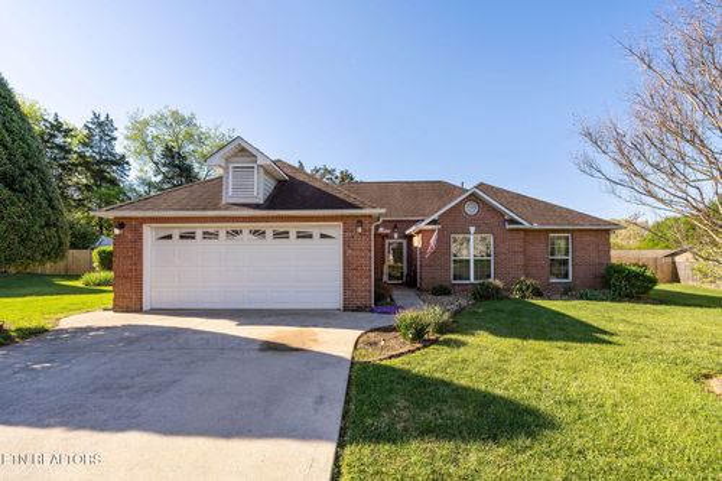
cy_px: 240
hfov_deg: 95.0
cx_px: 361
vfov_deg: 72.0
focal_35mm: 16
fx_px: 331
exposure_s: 1/160
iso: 100
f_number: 8
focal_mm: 16.5
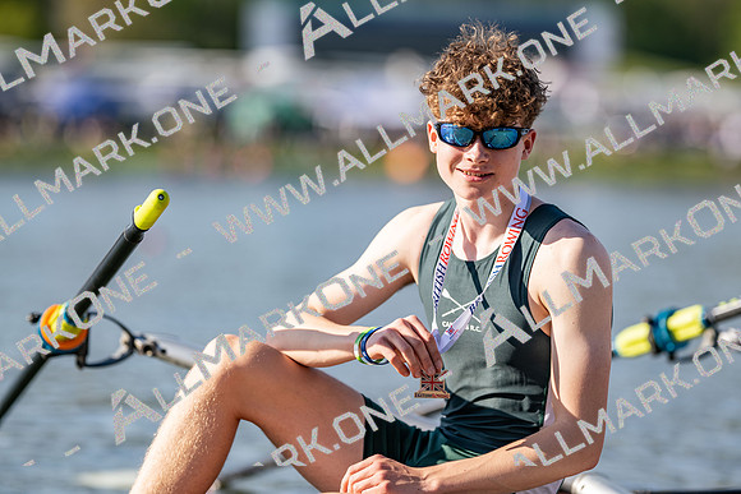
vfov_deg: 10.2
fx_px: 2779
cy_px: 247
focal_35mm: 135
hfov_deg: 15.2
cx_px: 370
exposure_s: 1/3200
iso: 64
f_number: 1.8
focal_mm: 135
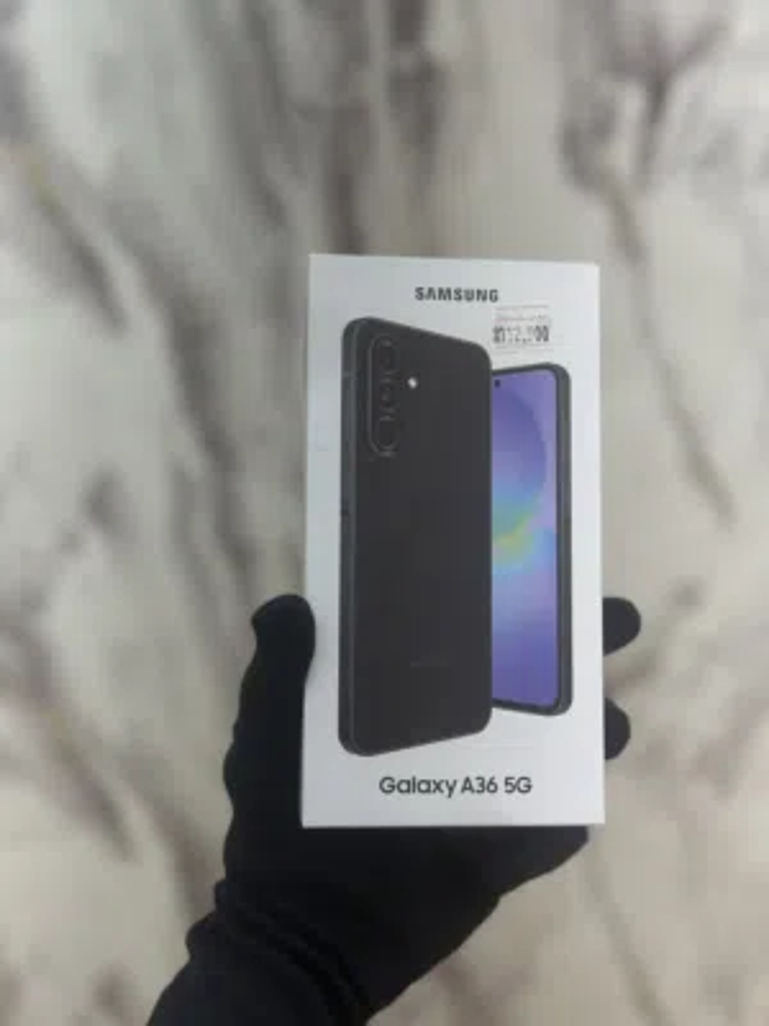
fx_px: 1422
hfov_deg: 30.3
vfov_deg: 39.7
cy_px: 513
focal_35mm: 48
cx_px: 384
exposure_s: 1/561
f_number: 1.78
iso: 80
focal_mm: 6.86
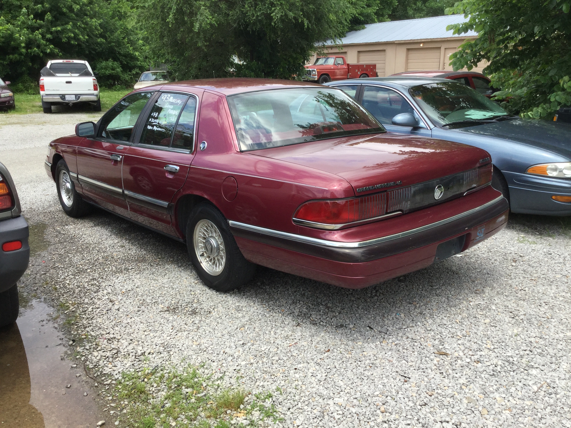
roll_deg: -0.7
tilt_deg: -15.0
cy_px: 214
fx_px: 511
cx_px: 286
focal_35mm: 31
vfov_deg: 45.4
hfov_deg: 58.4
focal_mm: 3.3
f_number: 2.4
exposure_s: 1/708
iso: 25
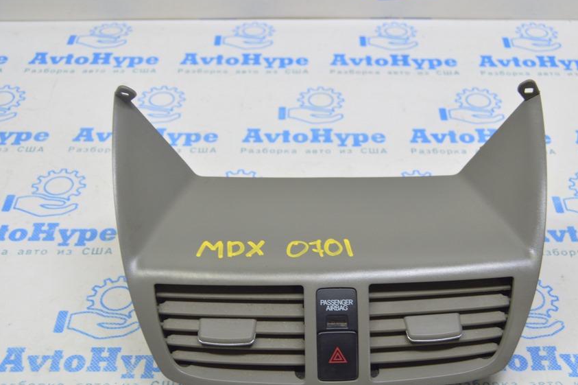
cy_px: 215
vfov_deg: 26.4
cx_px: 328
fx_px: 818
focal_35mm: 51
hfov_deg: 38.8
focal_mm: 28
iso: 400
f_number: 5.6
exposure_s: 1/20
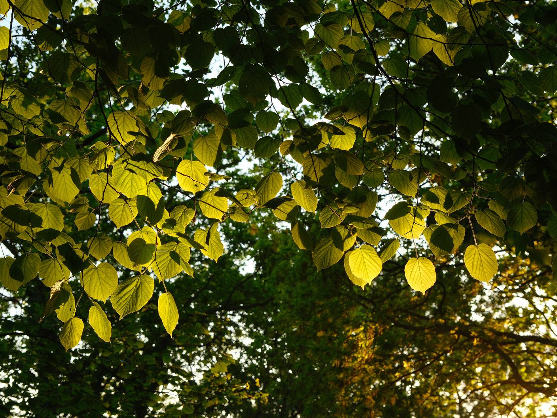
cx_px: 256
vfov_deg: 24.8
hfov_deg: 32.7
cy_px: 209
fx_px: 949
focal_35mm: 59
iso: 640
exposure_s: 1/105
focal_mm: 35.8
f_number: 5.6
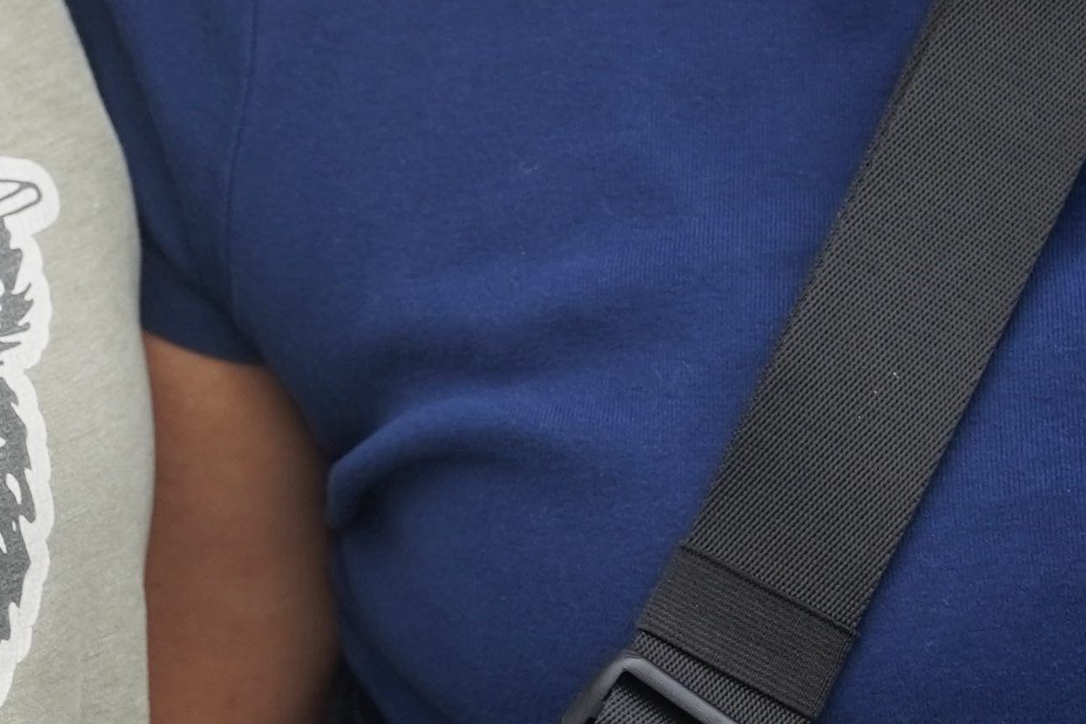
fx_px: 7065
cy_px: 39
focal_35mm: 234
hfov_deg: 8.8
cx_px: 99
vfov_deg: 5.9
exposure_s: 1/160
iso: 500
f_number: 4
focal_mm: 49.9
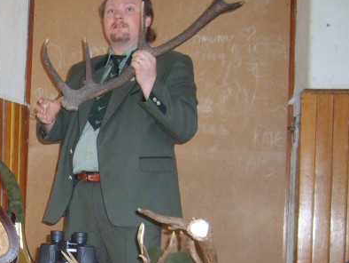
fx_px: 716
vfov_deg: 20.5
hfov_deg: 26.0
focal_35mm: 71
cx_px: 1
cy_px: 213
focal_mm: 5.8
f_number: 2.8
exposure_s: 1/45
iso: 213
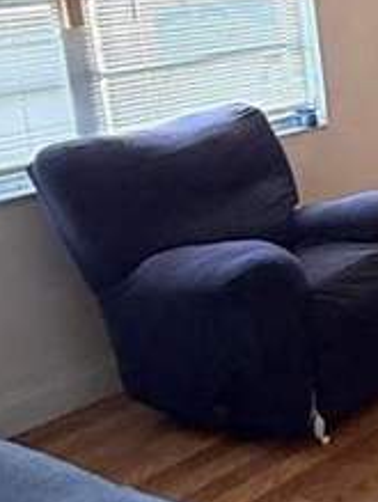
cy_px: 92
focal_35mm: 68
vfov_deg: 27.9
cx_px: 690
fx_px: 987
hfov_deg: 17.4
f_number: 2.2
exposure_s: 1/60
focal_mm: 2.22
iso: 320
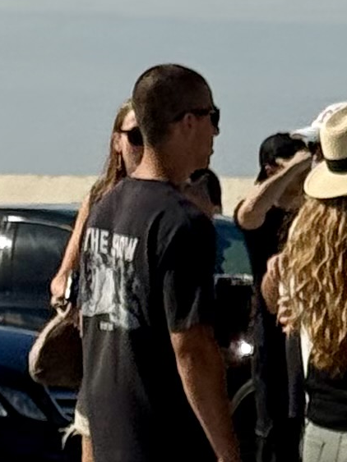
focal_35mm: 344
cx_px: 1129
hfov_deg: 4.1
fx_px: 4600
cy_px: 549
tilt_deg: -3.6
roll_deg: +0.2
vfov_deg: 5.7
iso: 64
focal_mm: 6.76
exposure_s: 1/4878
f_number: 1.78
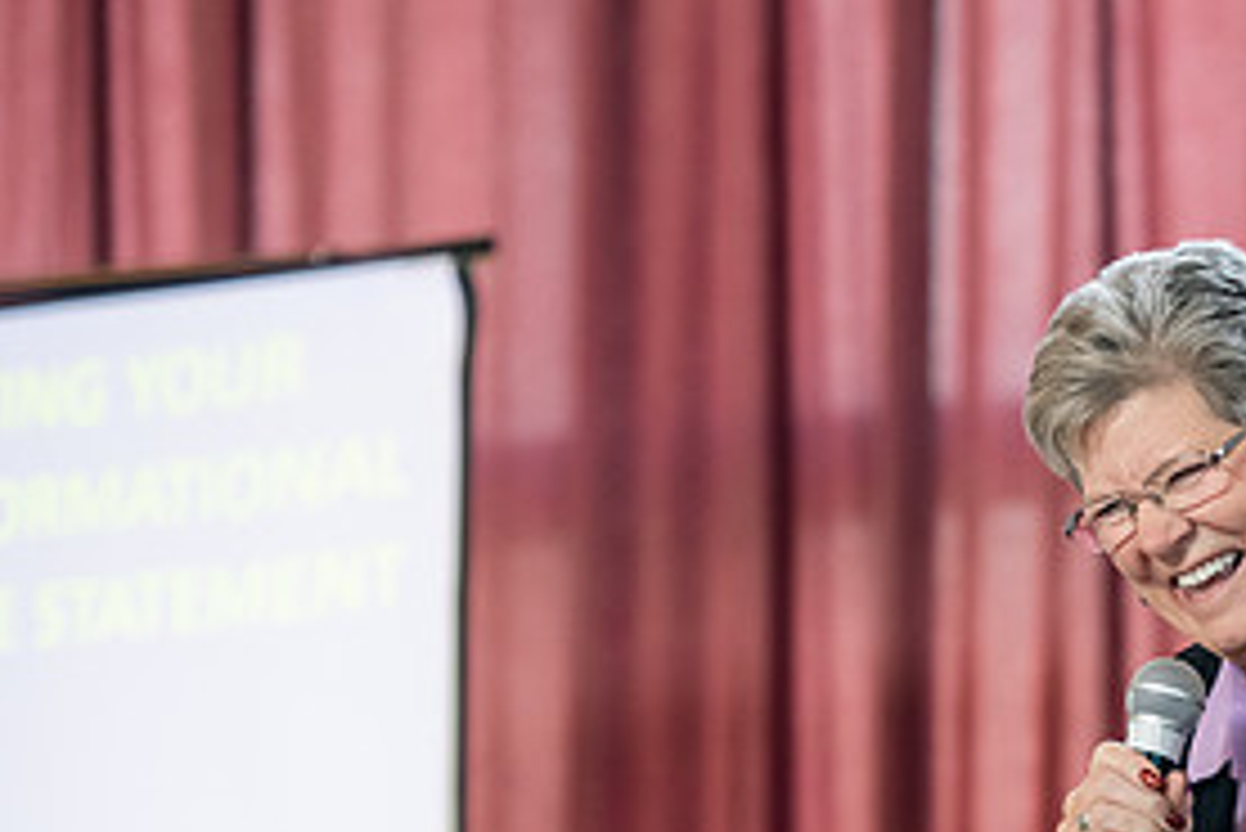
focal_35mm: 283
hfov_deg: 7.2
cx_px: 1259
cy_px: 722
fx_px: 9800
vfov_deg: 4.9
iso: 2000
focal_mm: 135
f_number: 3.2
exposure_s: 1/200
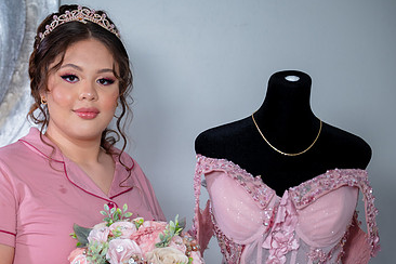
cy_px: 202
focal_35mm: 113
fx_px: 1243
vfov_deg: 12.1
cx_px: 117
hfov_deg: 18.0
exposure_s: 1/60
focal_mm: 70
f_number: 2.8
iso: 800
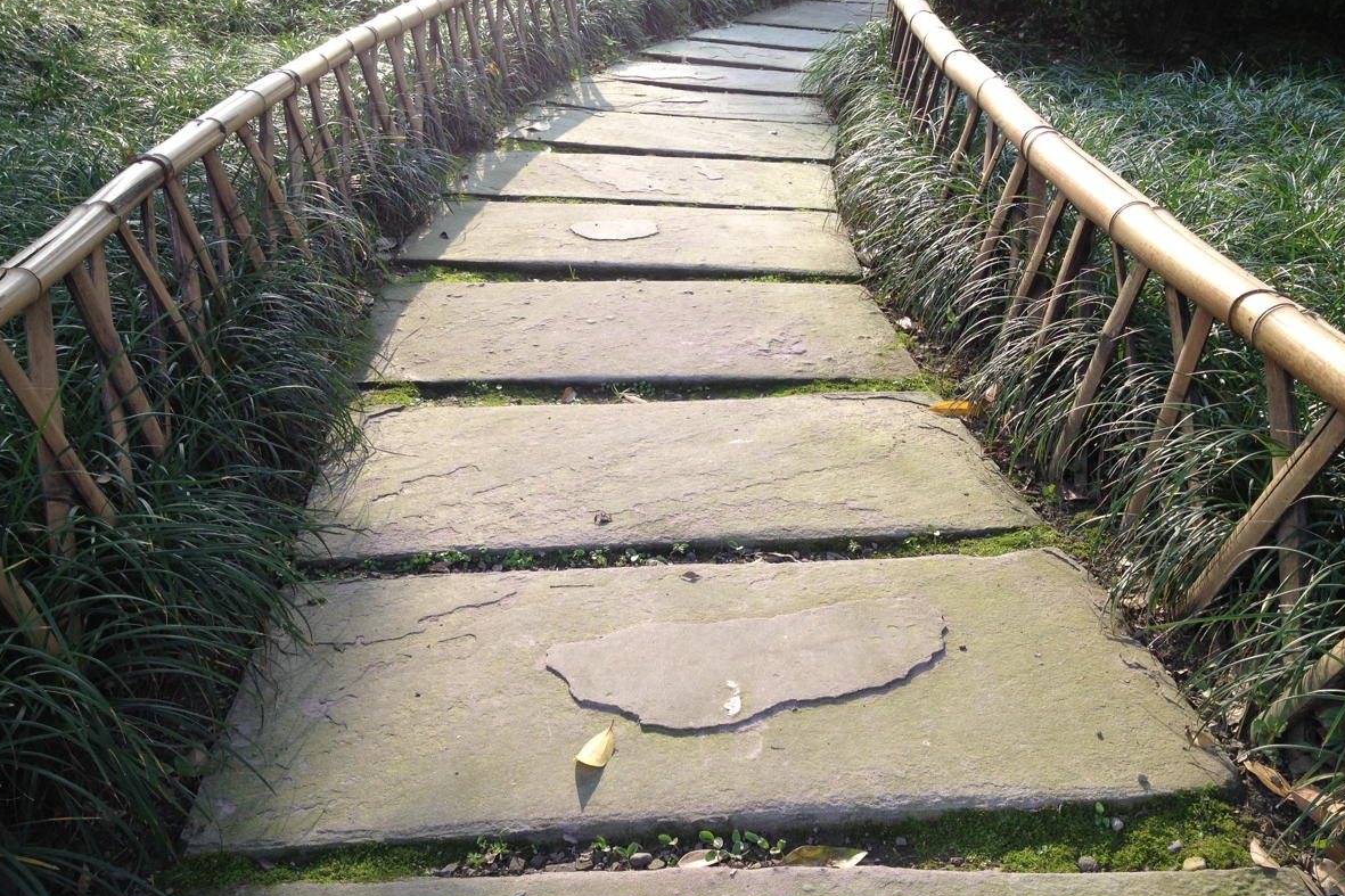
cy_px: 509
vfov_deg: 35.9
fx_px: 1382
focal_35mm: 37
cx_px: 665
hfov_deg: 51.9
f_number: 2.4
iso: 50
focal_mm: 4.28
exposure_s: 1/249
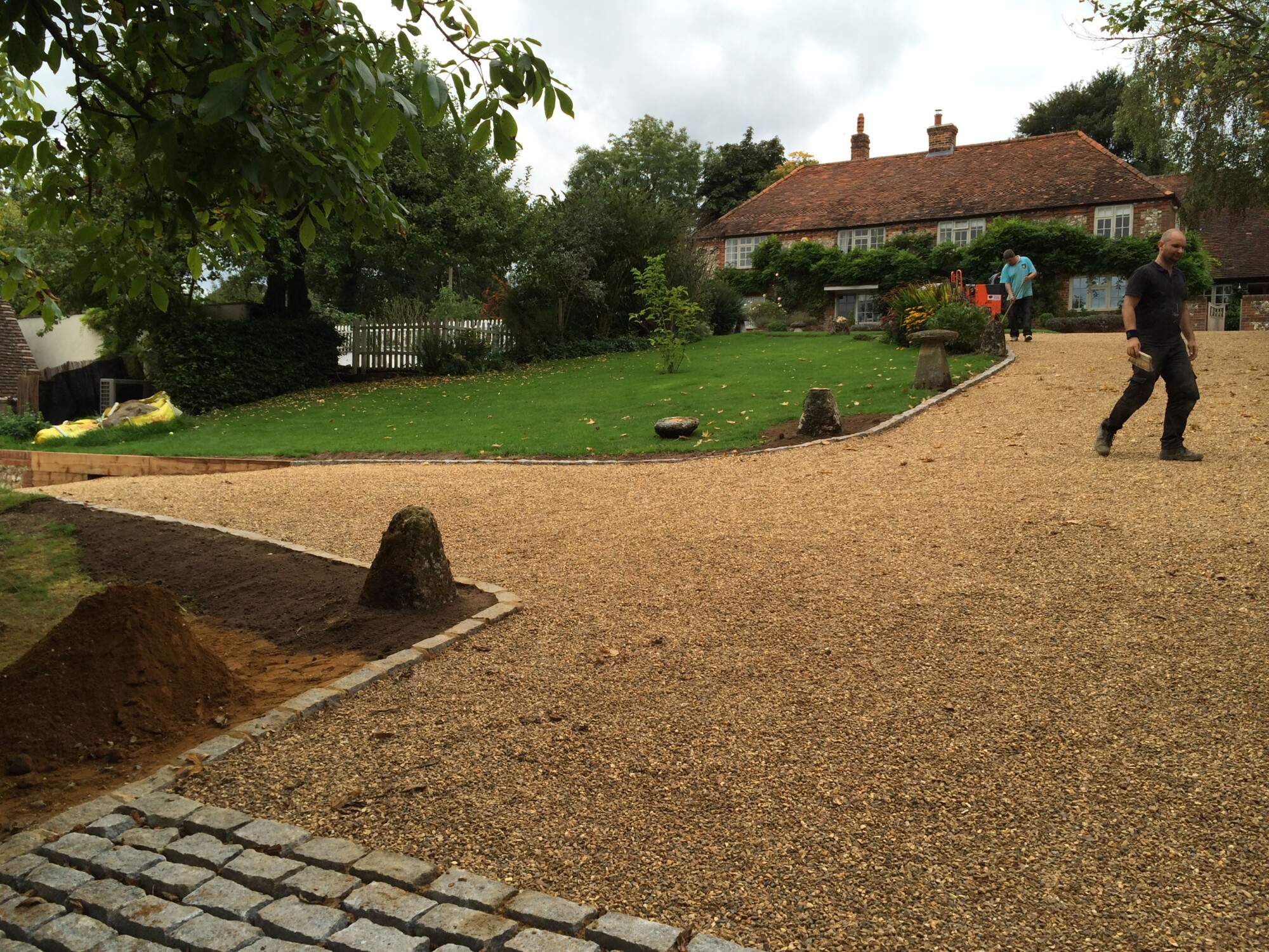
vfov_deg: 46.8
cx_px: 634
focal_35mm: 30
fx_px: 1100
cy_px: 476
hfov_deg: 60.0
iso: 32
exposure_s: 1/578
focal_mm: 4.12
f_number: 2.2
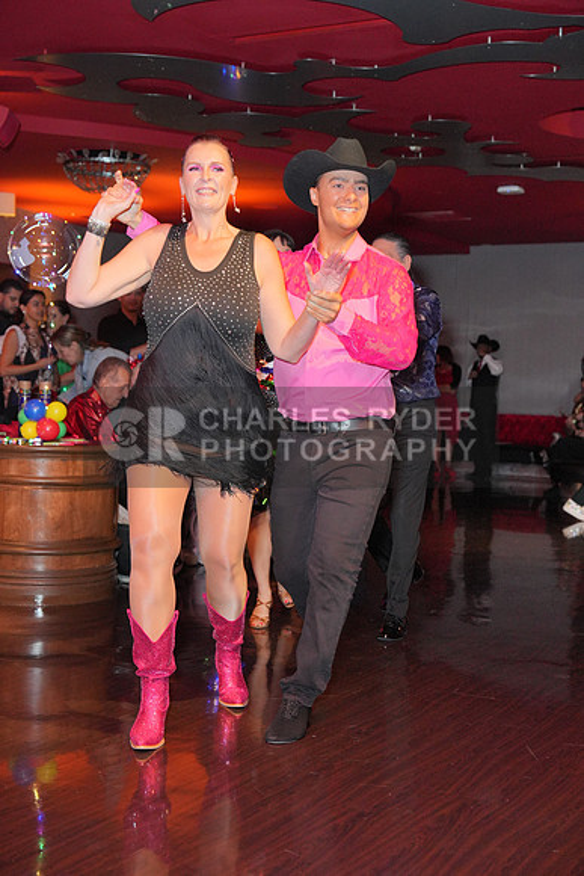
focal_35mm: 51
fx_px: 1240
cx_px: 292
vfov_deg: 38.9
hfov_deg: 26.5
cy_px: 438
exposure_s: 1/250
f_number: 4
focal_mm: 51
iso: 4000
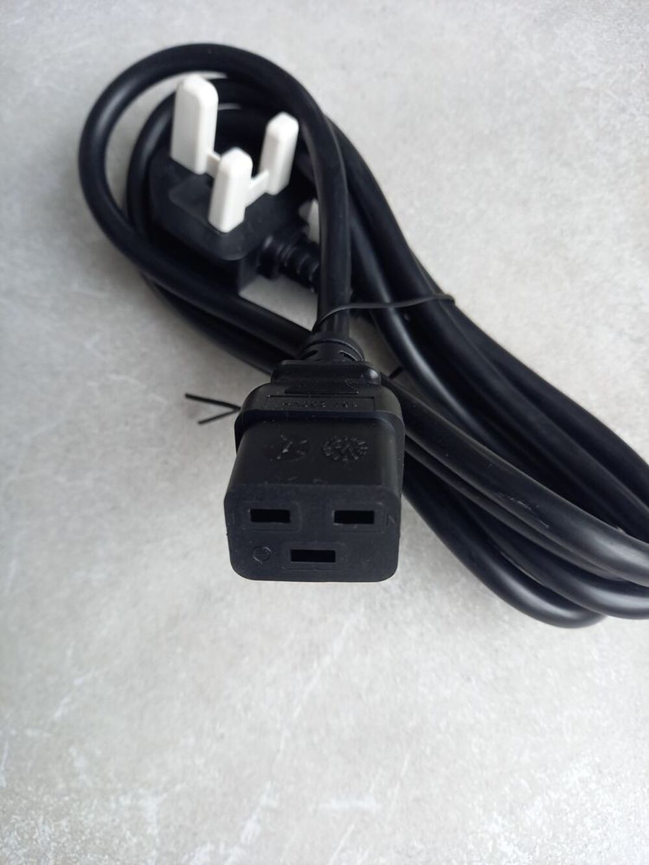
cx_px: 324
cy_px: 432
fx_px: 625
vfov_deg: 69.4
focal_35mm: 25
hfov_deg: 54.9
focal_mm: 4.65
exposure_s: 1/50
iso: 125
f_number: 1.8
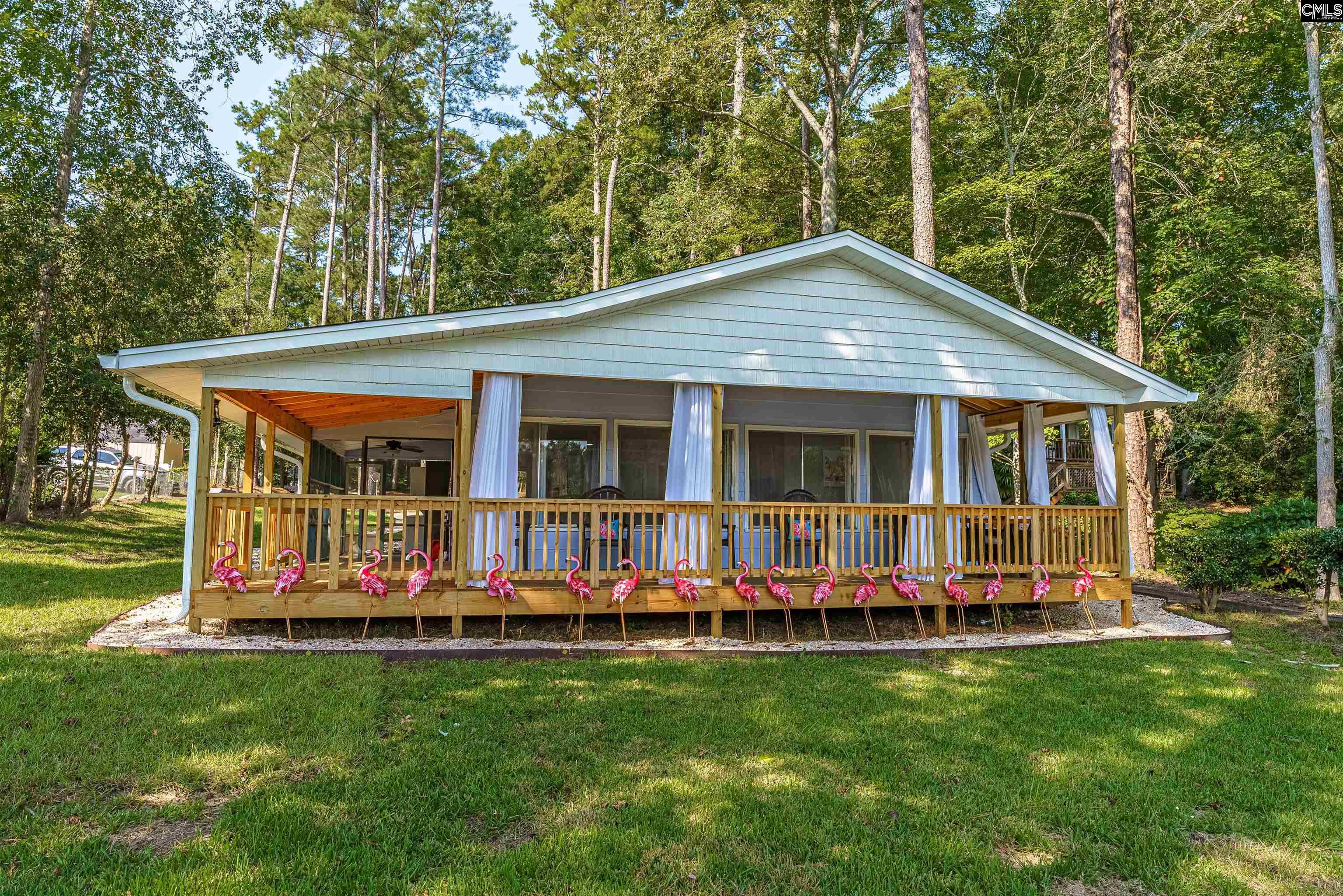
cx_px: 672
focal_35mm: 20
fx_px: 746
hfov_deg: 84.0
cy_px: 448
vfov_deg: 61.9
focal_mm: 20
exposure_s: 1/8000
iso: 500
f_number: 7.1
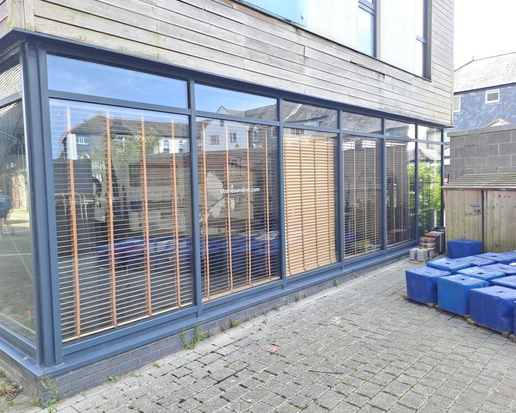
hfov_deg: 64.0
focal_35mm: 27
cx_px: 239
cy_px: 212
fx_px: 412
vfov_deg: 53.2
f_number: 1.8
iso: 32
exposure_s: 1/370
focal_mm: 4.65
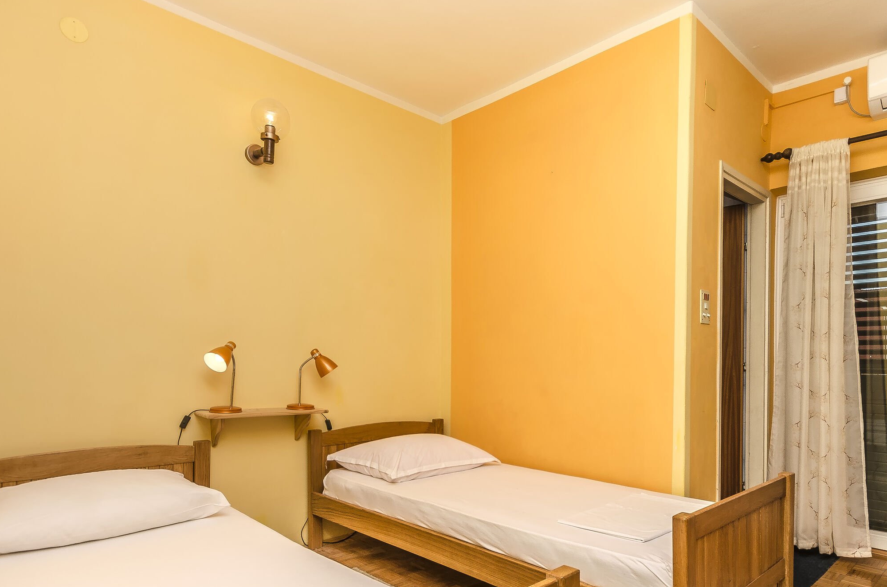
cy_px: 364
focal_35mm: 21
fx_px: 516
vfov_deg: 58.6
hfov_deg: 81.2
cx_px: 469
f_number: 7.1
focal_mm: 10
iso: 100
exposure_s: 1/125
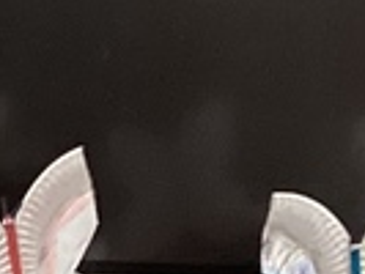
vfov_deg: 5.9
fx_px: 2522
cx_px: -115
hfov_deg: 8.2
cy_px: 764
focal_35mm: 239
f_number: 2.4
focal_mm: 3.3
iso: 200
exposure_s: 1/60
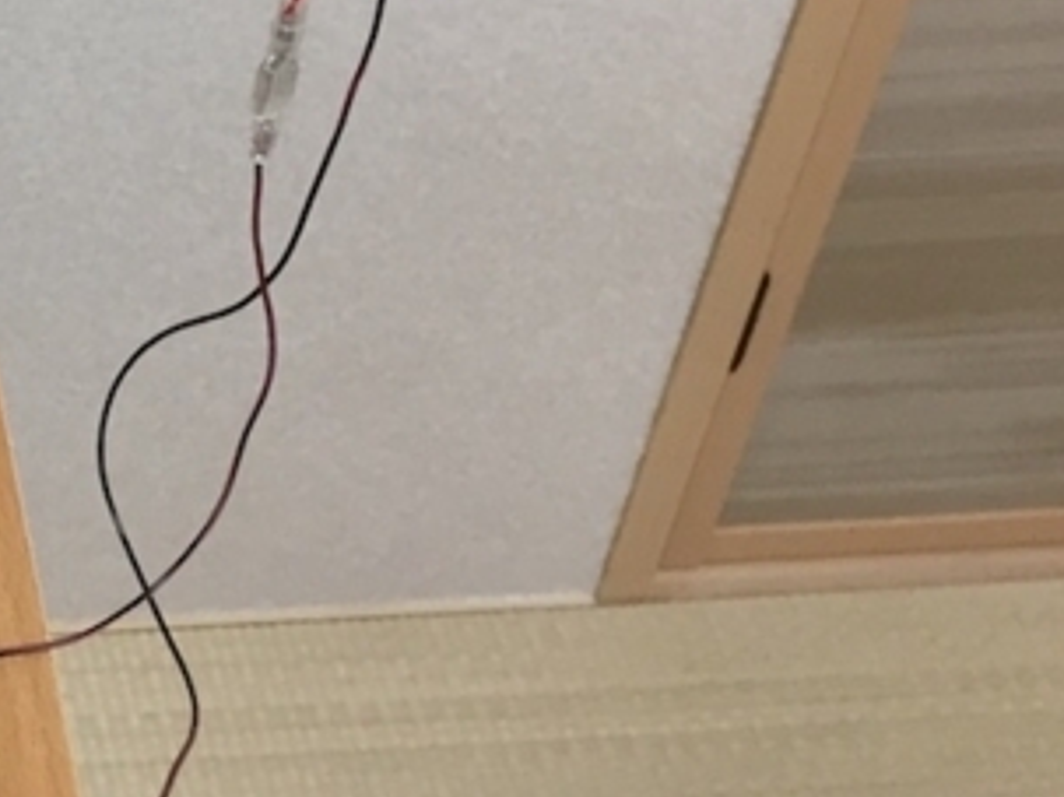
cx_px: -551
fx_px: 3011
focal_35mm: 98
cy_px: -270
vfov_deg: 14.4
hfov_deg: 17.8
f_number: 2.2
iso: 80
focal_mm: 4.15
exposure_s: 1/30
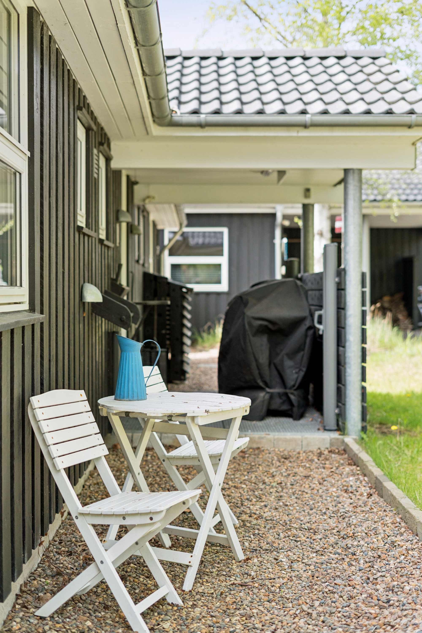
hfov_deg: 27.0
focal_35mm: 50
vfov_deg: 39.6
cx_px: 211
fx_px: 879
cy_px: 316
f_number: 2.5
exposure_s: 1/1250
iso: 500
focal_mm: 50
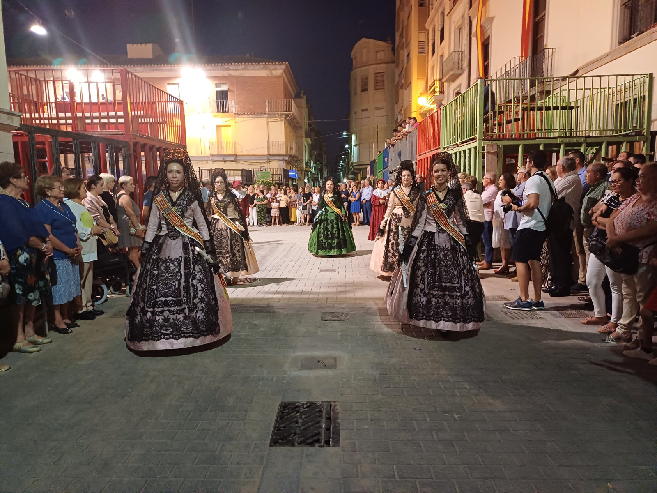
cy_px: 246
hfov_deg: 69.4
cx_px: 328
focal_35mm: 25
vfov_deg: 54.9
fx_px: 474
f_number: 1.8
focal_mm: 4.65
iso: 500
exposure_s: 1/25
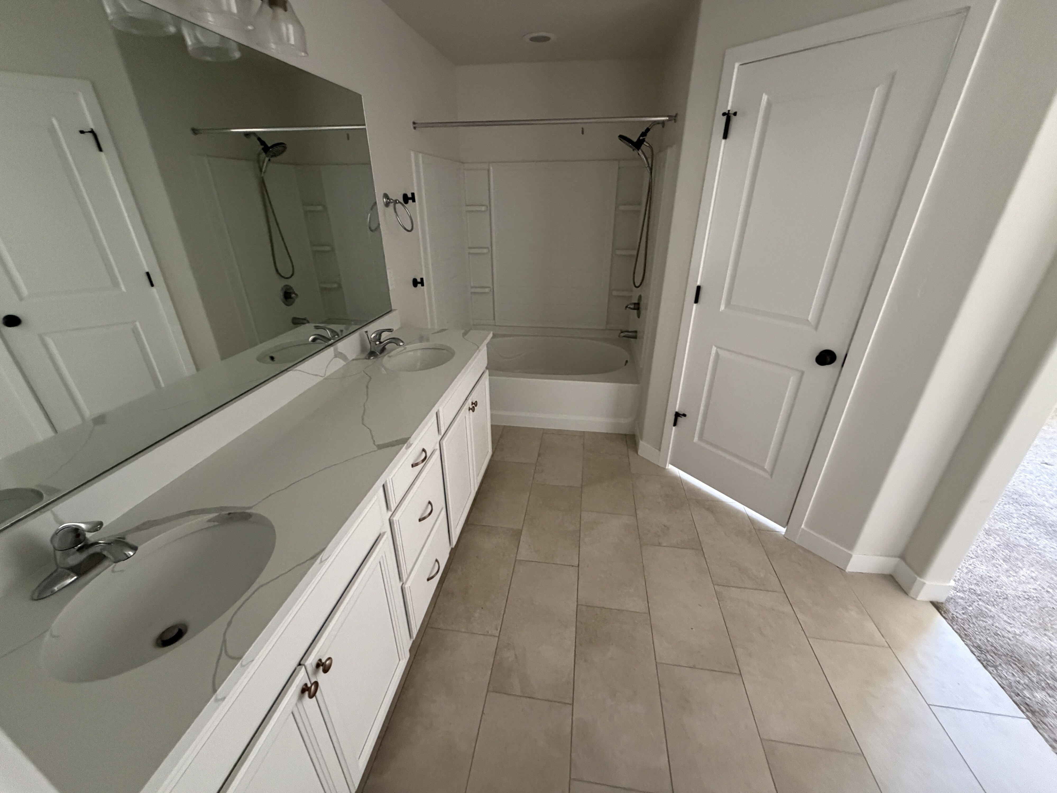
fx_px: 428
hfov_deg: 102.1
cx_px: 528
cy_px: 396
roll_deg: +0.1
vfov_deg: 85.7
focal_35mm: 14
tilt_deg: -25.4
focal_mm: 2.22
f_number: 2.2
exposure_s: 1/60
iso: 640
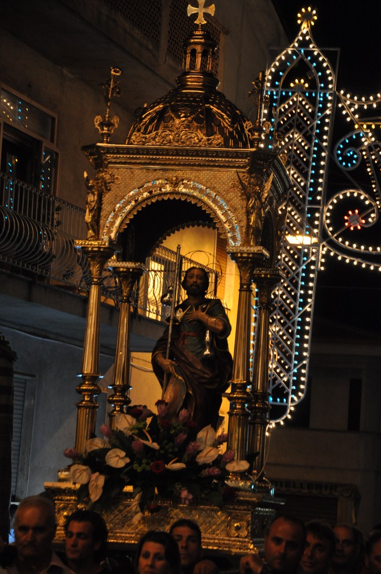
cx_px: 190
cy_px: 287
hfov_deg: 11.4
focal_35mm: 120
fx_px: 1910
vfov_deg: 17.1
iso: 1250
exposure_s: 1/30
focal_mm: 80
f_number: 5.3
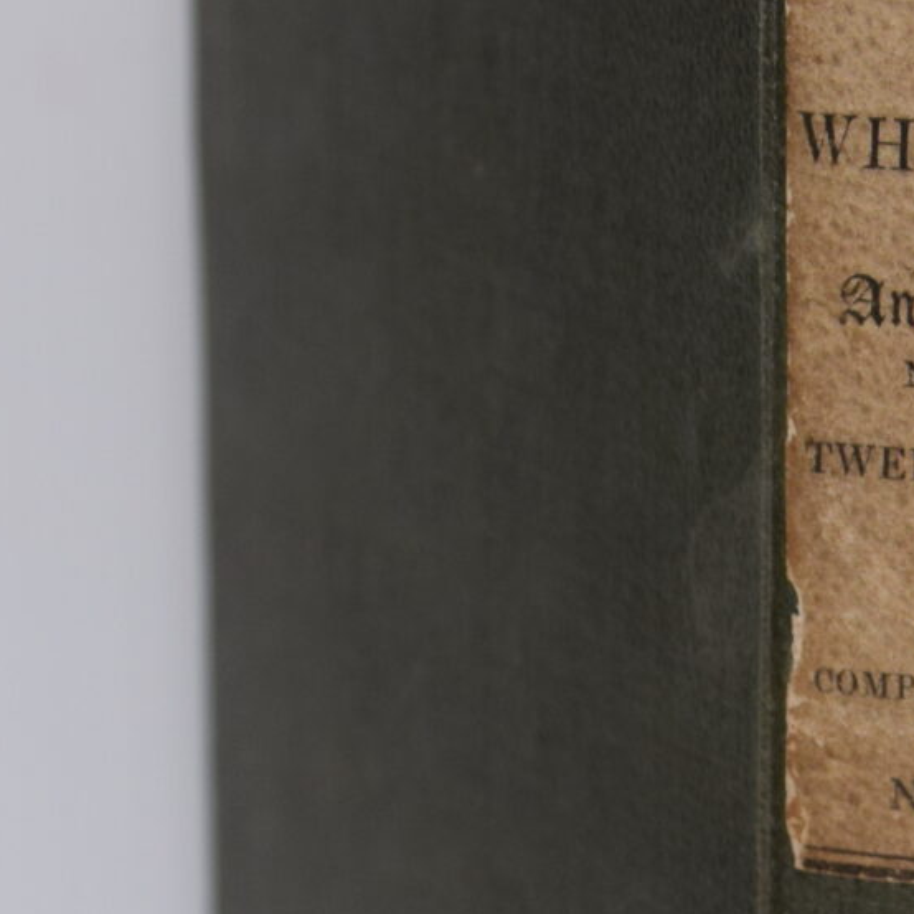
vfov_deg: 10.5
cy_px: 909
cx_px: 1100
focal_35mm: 165
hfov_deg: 10.4
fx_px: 4929
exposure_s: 1/125
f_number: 5.6
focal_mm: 28
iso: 400
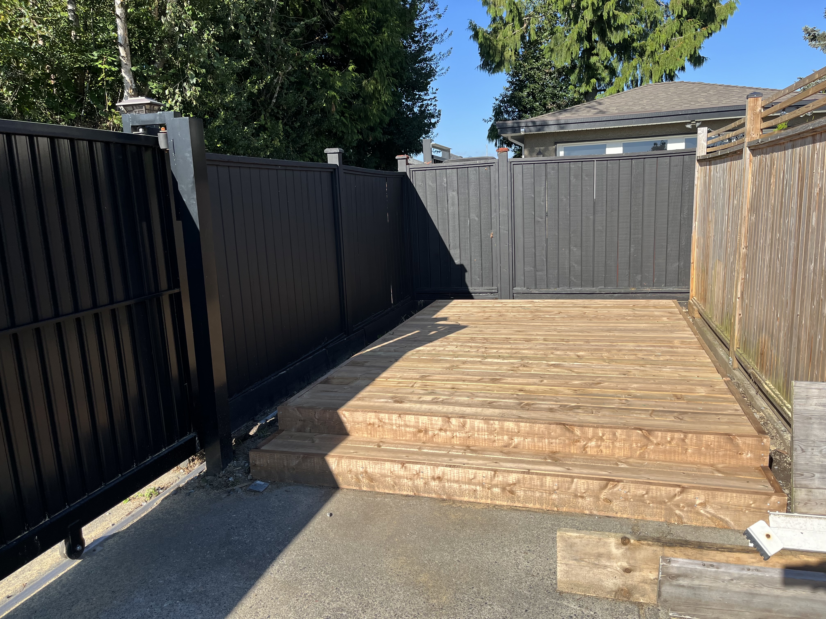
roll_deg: +2.4
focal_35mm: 26
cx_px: 413
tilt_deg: -9.8
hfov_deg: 67.3
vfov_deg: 53.1
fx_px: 620
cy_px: 310
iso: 50
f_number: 1.6
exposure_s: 1/2268
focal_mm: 5.1
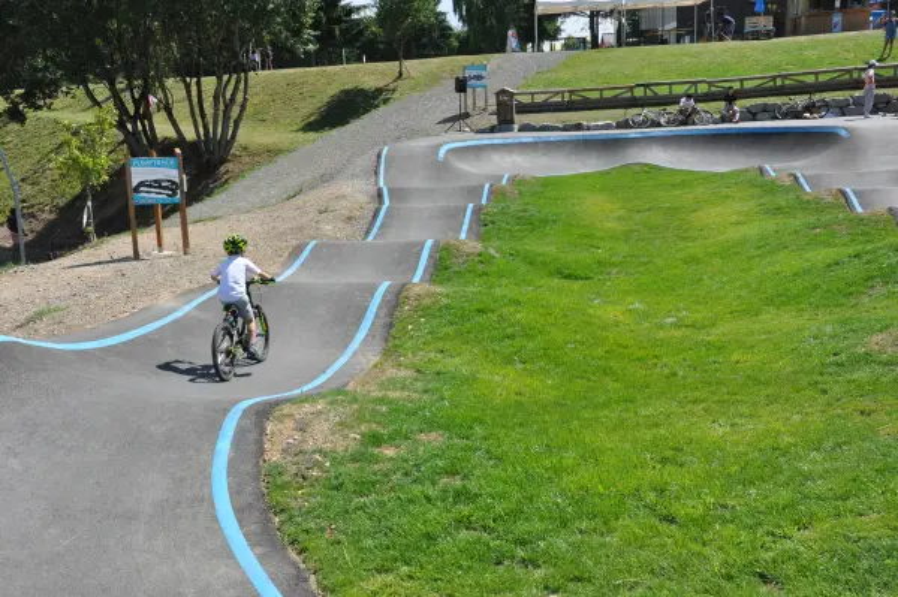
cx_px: 449
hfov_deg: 43.6
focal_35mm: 45
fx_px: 1122
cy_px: 298
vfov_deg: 29.8
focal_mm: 30
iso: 800
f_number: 13
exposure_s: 1/640
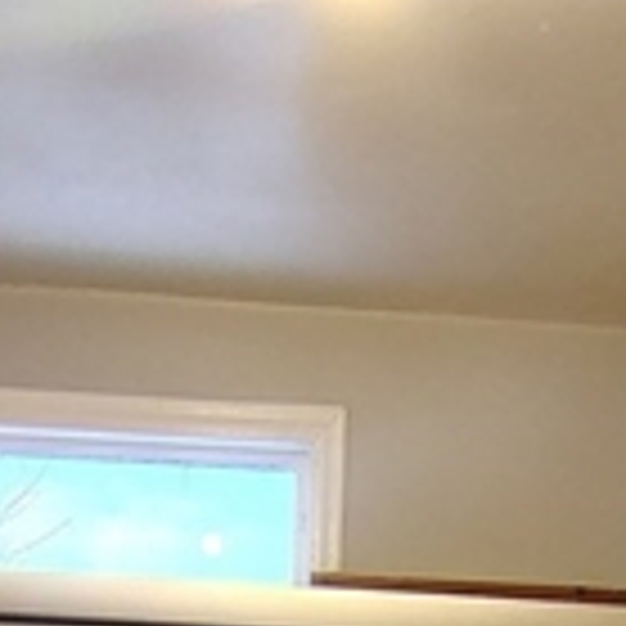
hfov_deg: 22.2
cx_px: 293
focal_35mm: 78
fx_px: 1596
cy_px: 1437
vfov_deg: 15.1
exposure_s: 1/24
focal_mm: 2.13
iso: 392
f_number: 2.2
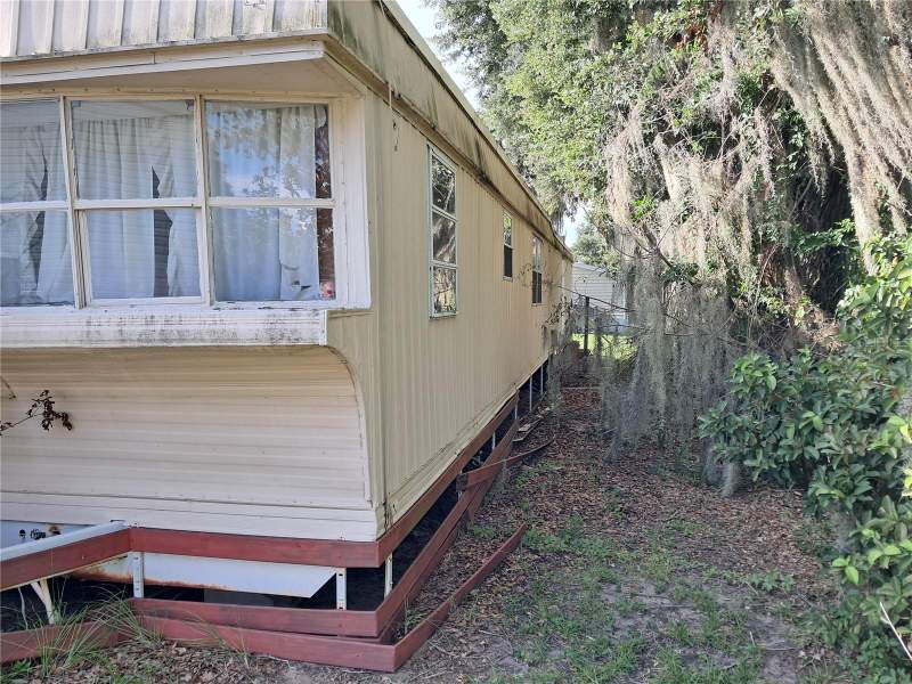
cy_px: 342
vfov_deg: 51.4
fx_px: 711
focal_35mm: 27
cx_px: 456
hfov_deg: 65.3
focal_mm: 4
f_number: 1.8
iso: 50
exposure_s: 1/120
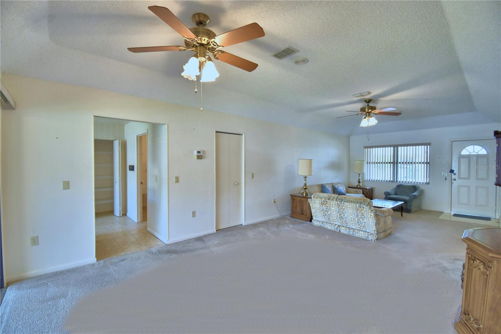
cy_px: 167
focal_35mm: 15
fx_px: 209
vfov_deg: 77.3
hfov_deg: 100.4
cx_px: 250
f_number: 4.5
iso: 400
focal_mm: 10
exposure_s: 1/60
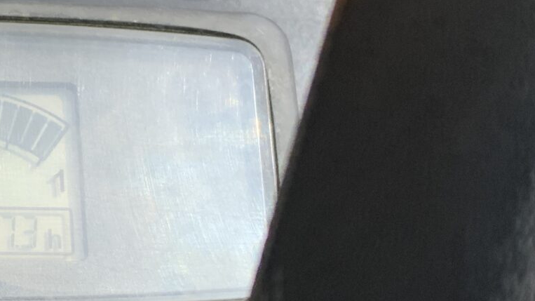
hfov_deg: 19.4
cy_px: 167
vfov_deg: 11.4
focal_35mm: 106
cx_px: -47
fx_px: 1504
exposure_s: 1/1279
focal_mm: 3
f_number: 1.8
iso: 16
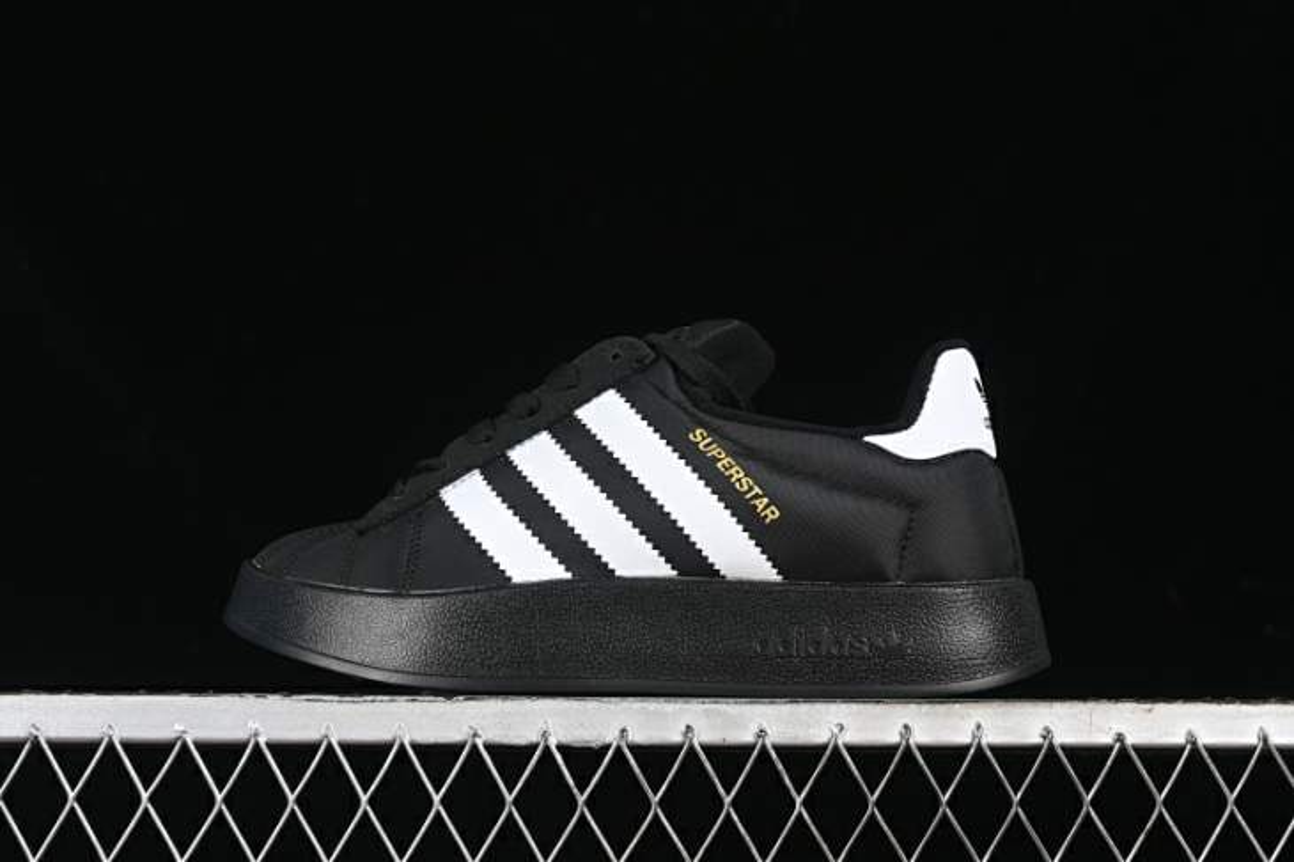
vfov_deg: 18.2
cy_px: 431
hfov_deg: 27.0
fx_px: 2694
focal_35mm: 75
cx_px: 647
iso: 160
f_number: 6.3
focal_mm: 50
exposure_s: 1/60
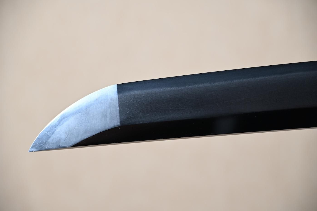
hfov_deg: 15.9
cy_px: 106
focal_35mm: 129
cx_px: 159
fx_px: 1131
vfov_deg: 10.7
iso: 100
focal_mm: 85
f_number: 5.3
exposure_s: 1
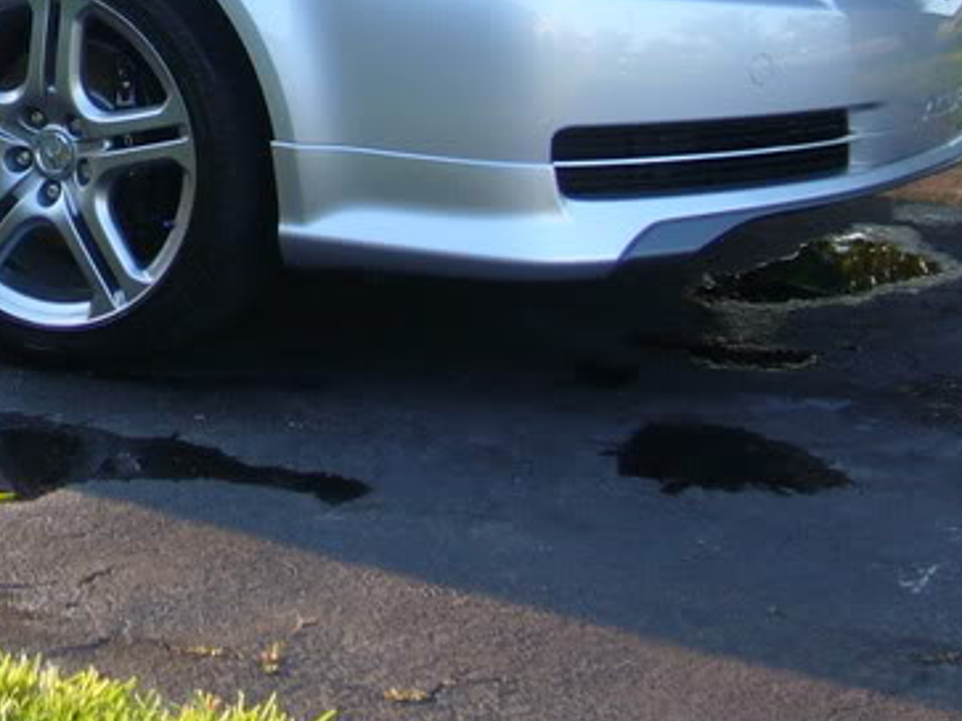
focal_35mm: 141
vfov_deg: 10.3
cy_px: -244
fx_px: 3917
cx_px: -209
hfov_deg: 13.6
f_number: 3.3
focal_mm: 8.3
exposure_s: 1/60
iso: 80
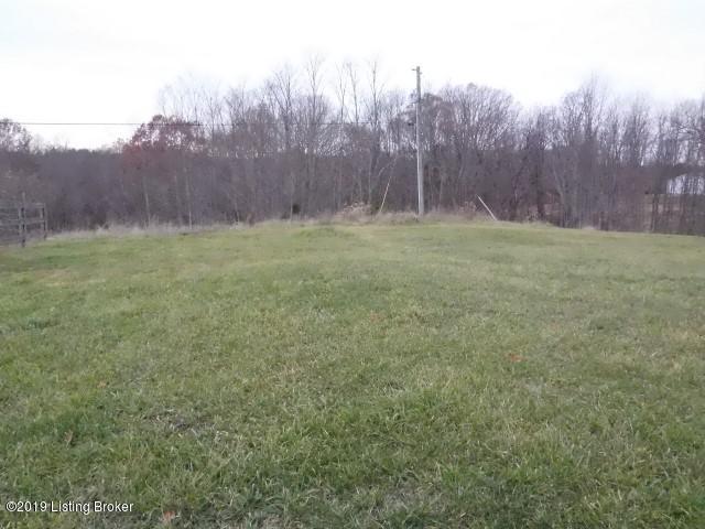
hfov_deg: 60.0
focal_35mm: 30
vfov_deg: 46.8
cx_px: 352
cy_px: 264
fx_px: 611
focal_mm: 5.3
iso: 3200
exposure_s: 1/800
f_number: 3.2
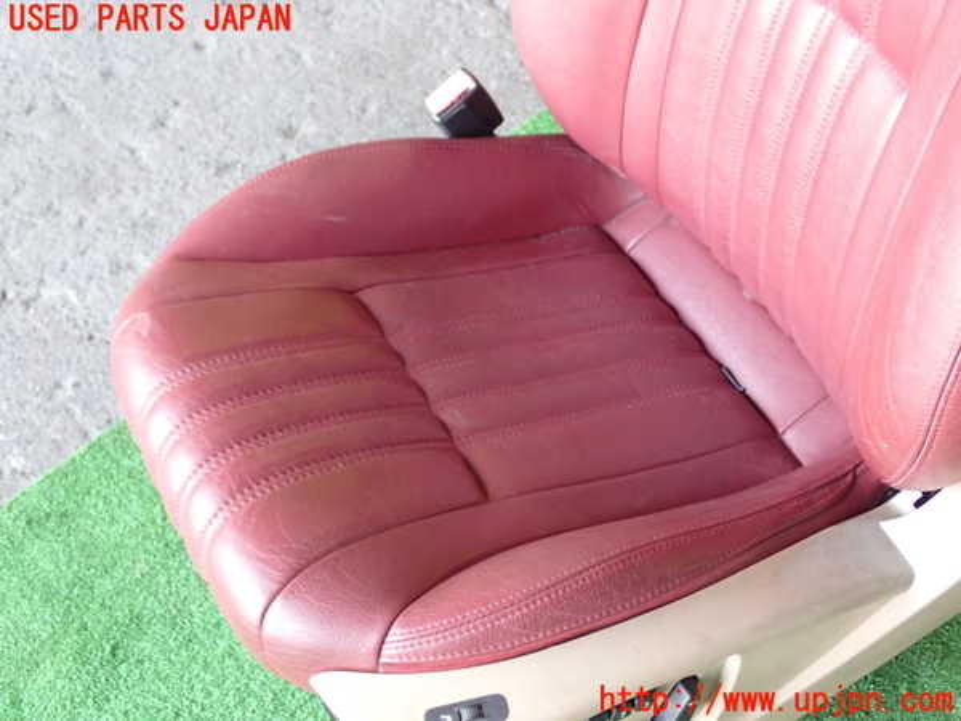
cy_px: 360
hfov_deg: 35.5
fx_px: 1499
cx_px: 480
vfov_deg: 27.0
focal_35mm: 54
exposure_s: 1/50
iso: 800
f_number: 3.3
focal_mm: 9.65
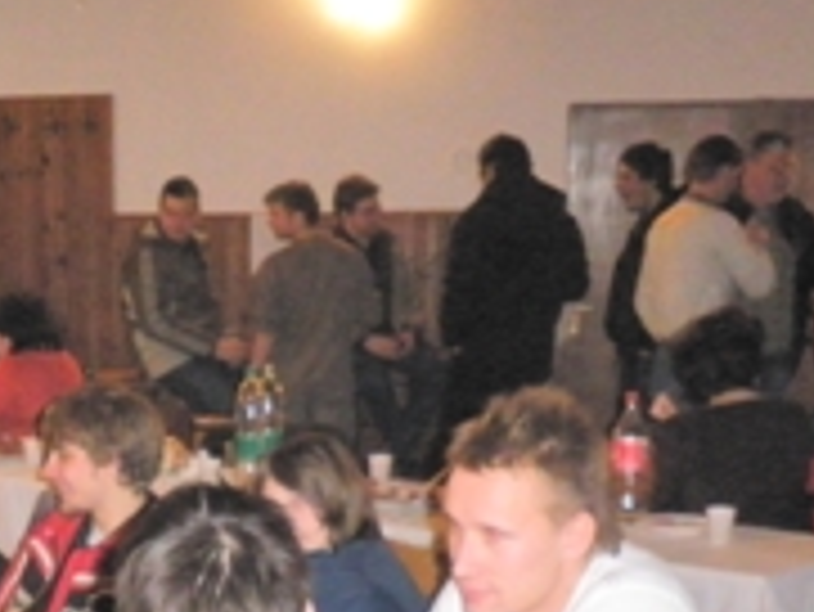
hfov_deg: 21.5
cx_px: 67
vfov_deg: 16.2
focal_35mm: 89
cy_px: 639
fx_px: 2094
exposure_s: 1/30
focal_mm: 6.3
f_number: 3.5
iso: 800
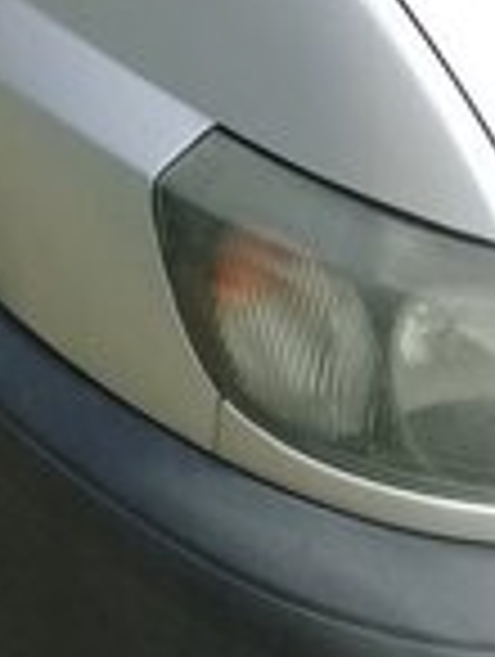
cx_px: -27
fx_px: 1996
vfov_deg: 17.2
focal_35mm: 105
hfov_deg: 13.9
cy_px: -279
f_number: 2.2
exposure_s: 1/542
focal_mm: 3.3
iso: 50
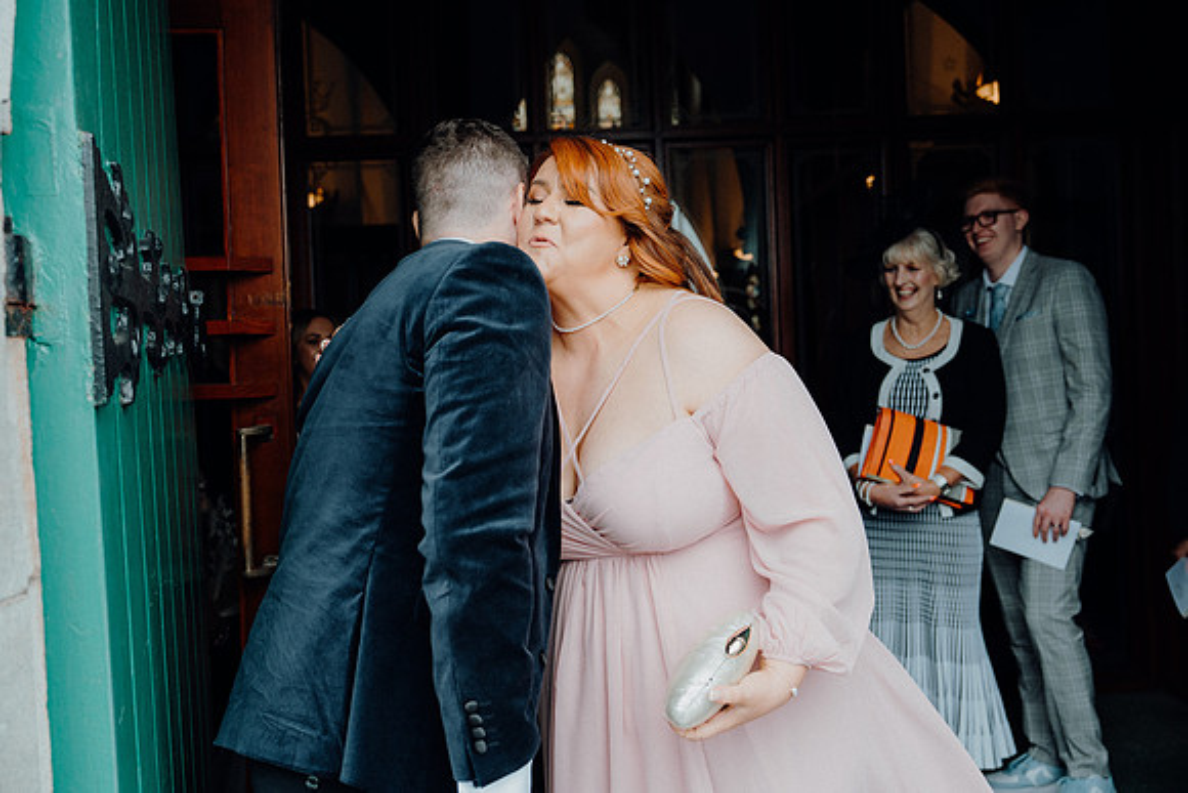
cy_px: 396
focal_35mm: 33
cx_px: 594
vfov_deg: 40.0
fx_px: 1089
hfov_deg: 57.2
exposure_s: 1/200
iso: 200
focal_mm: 33
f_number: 3.5
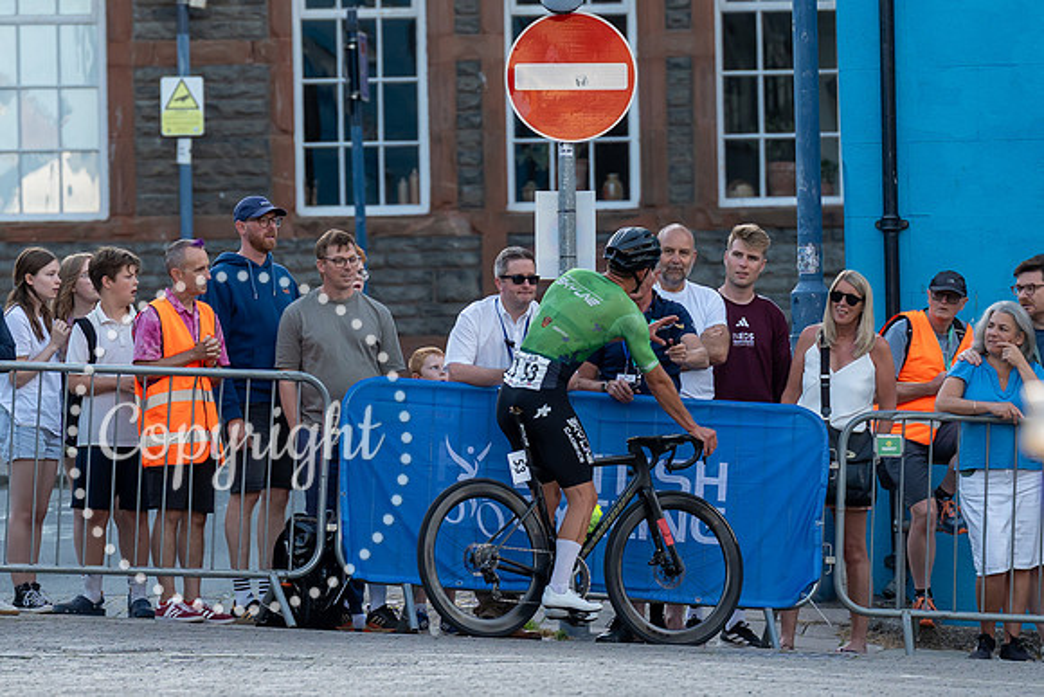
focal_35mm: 426
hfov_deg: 4.8
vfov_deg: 3.2
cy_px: 423
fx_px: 12342
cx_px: 644
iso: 400
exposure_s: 1/640
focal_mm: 200
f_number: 4
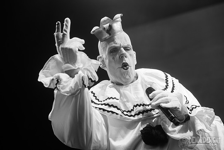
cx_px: 112
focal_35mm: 110
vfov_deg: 12.5
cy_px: 75
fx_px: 685
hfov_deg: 18.6
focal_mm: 110
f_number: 5
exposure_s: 1/400
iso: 640
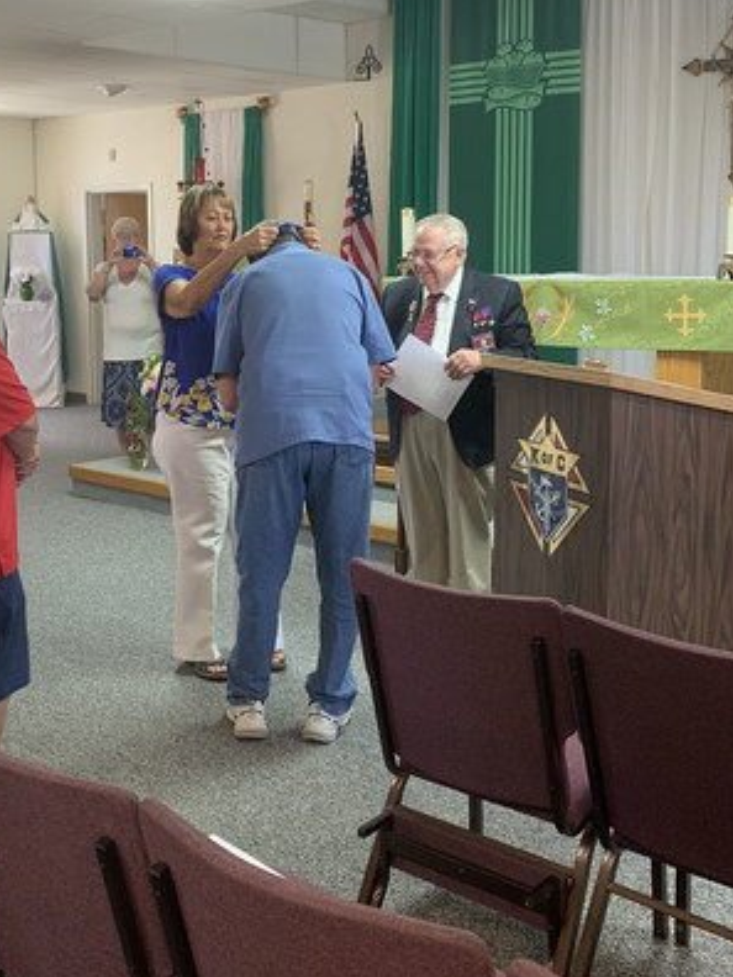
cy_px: 392
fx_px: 1186
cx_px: 244
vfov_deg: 44.6
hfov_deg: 34.0
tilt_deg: -6.4
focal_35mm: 42
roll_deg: +0.4
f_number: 1.8
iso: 125
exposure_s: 1/60
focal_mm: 4.25
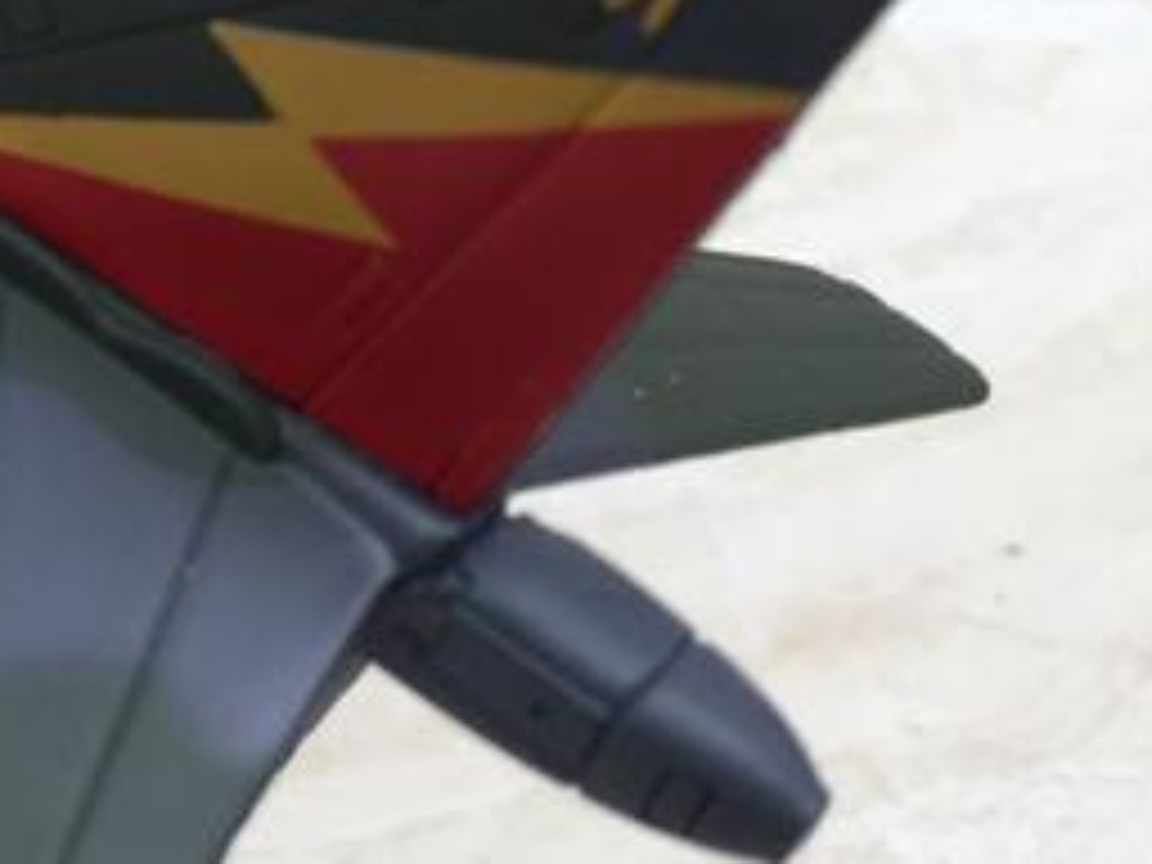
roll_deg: +4.4
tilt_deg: -33.8
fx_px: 3860
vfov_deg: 12.7
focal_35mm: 116
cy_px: 198
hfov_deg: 14.7
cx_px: -986
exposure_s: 1/158
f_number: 2.2
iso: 32
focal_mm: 4.15
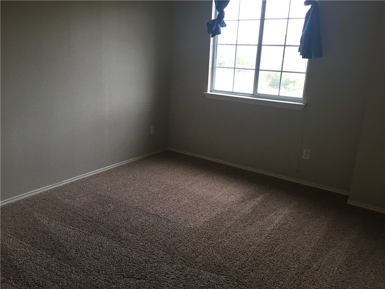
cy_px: 144
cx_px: 192
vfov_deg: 48.2
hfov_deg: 61.7
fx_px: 323
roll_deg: -2.3
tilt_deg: -15.4
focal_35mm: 29
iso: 64
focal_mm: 4.15
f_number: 2.2
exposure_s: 1/30
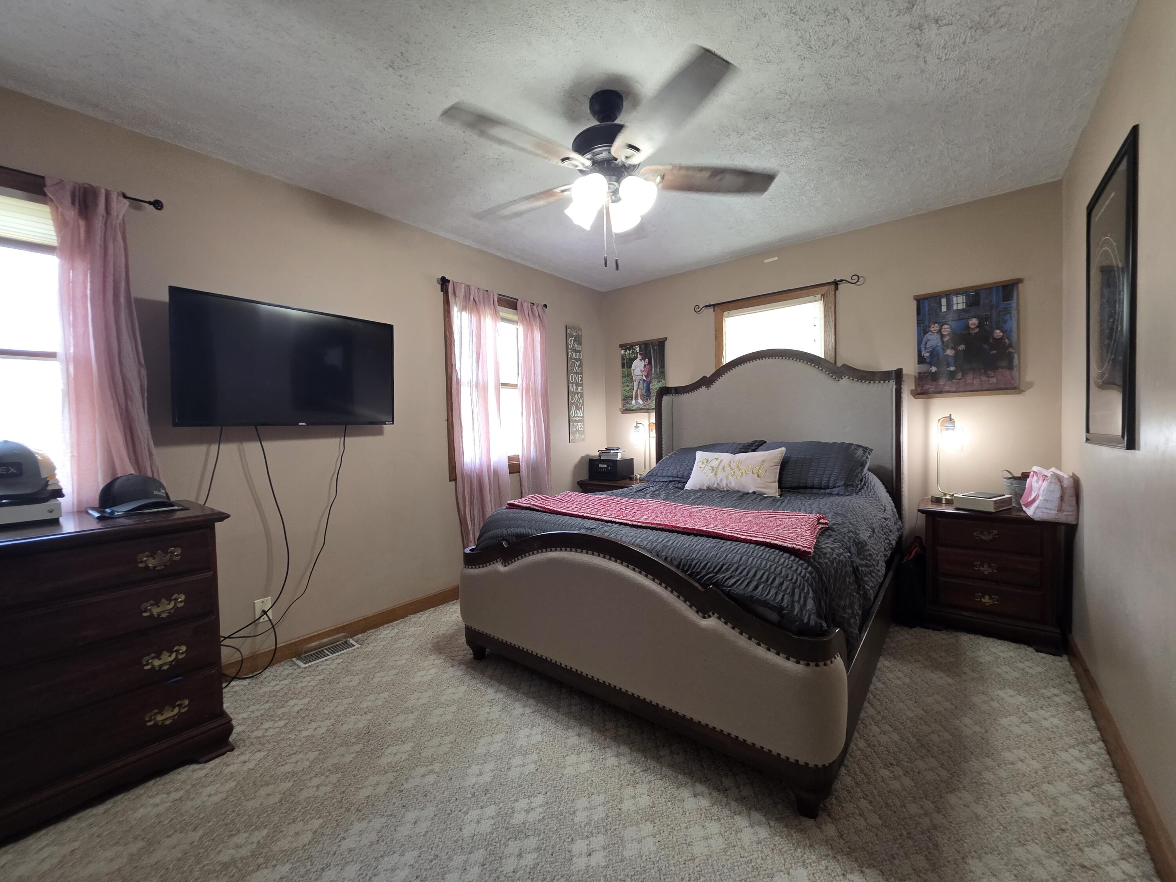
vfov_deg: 89.9
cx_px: 588
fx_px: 442
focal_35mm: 13
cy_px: 441
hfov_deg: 106.2
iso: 160
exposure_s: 1/60
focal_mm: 2.2
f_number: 1.9
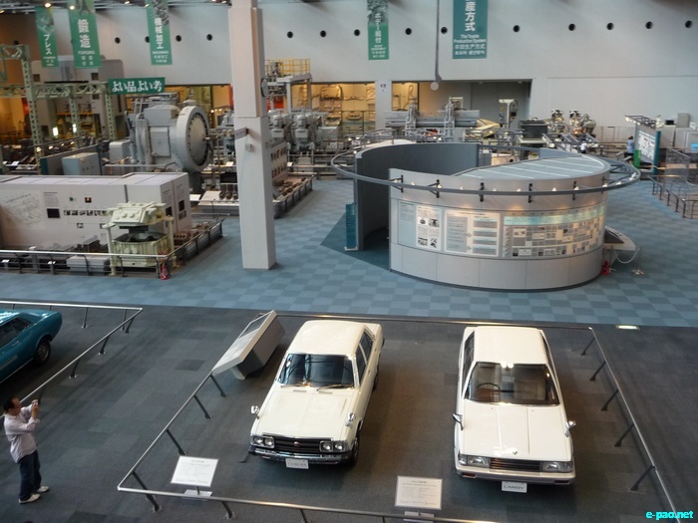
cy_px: 262
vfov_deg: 42.9
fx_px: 665
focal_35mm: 33
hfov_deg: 55.4
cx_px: 349
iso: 200
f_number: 3.3
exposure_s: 1/30
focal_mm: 4.7
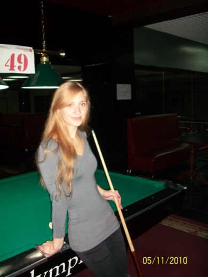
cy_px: 138
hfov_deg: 41.8
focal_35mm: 34
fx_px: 272
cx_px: 104
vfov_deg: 54.0
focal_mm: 5.7
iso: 160
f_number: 2.8
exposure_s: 1/60
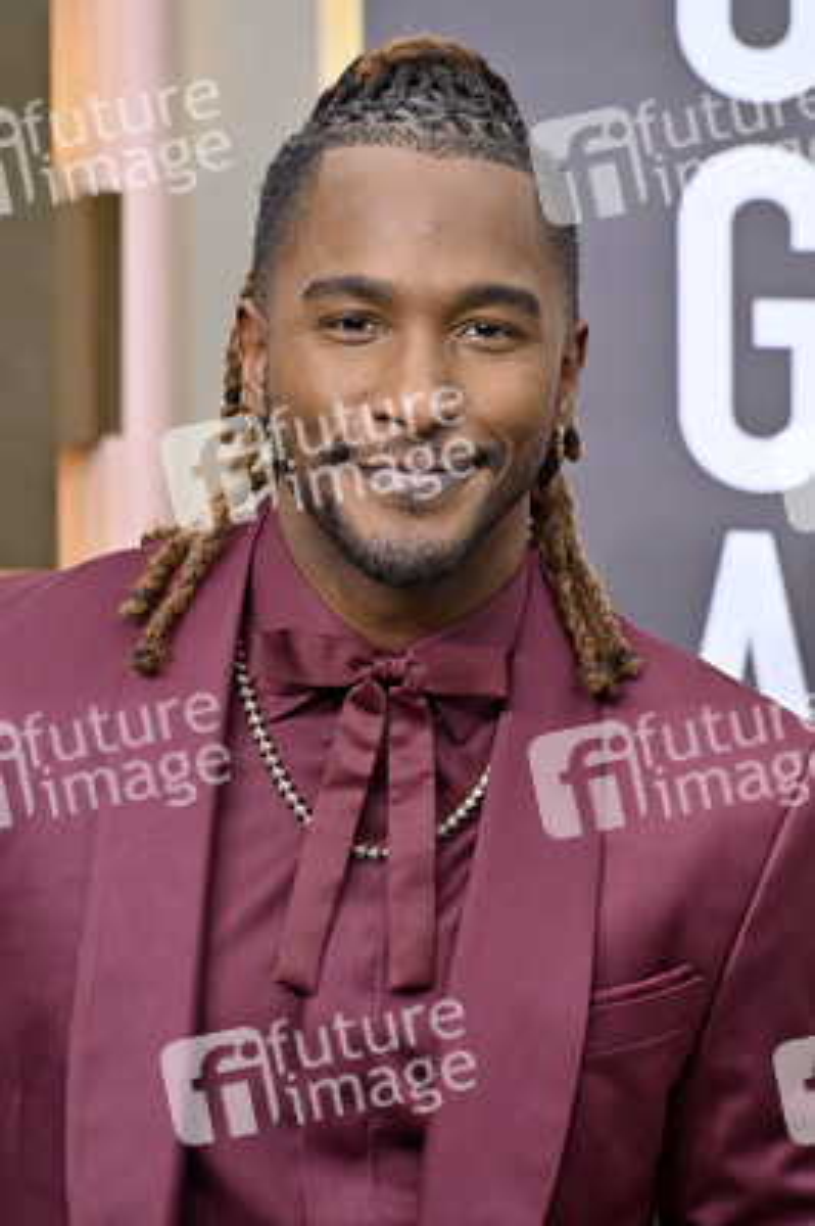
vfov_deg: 8.2
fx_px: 8504
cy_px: 613
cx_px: 408
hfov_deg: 5.5
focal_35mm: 250
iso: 1000
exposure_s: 1/400
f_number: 8
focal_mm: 250
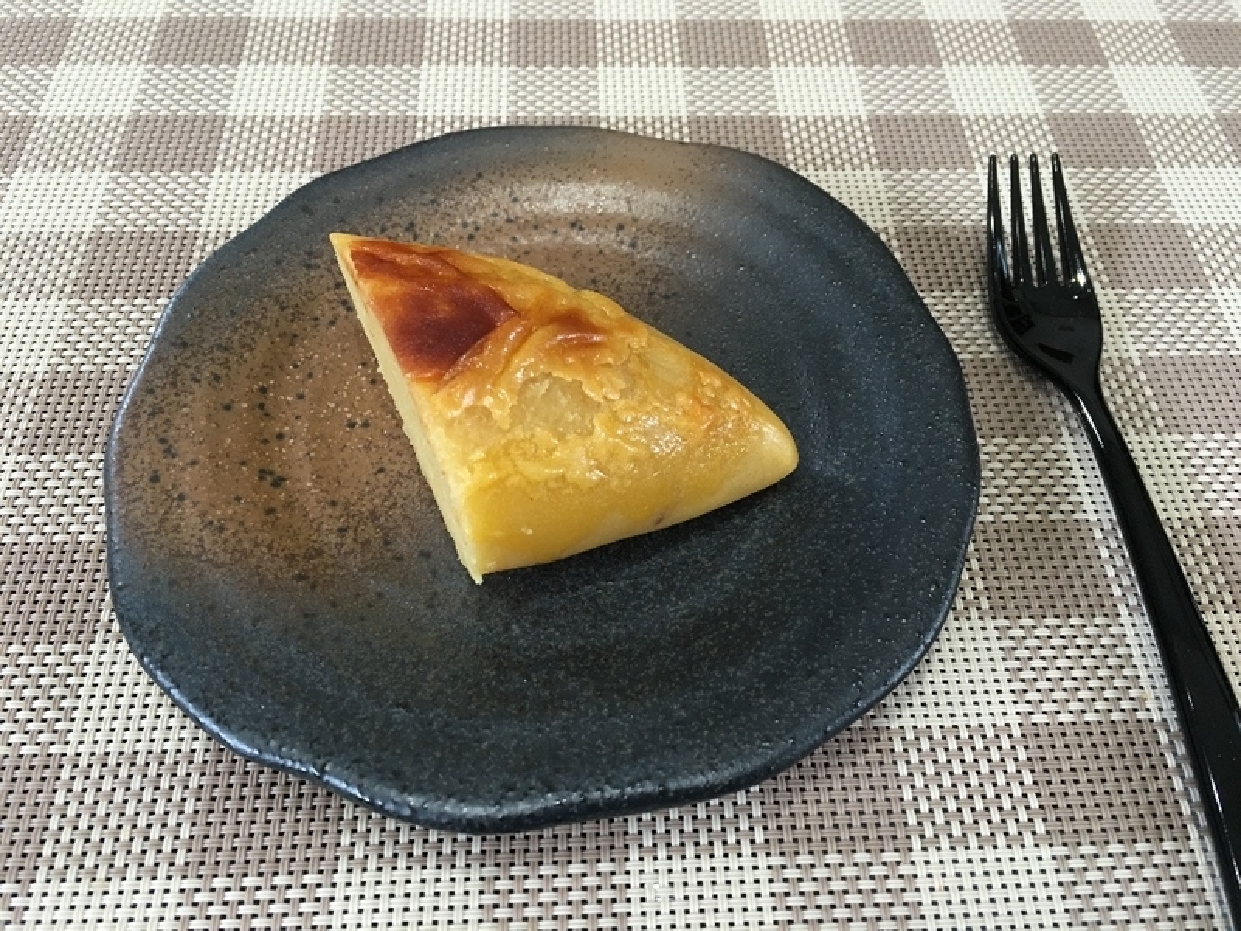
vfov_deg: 48.2
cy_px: 466
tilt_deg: -55.4
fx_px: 1040
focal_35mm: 29
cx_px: 620
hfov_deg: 61.7
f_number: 2.2
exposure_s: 1/17
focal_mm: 4.15
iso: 80
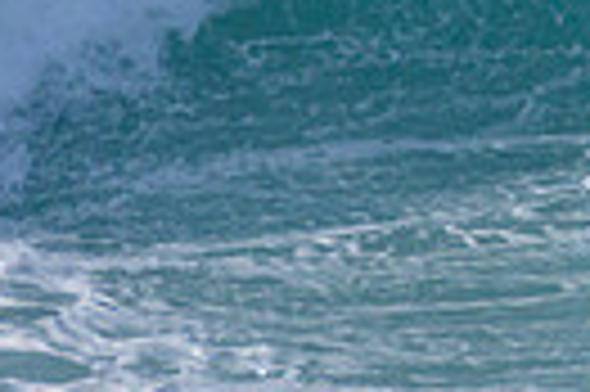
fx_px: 72463
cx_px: 631
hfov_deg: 0.5
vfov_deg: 0.3
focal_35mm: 4427
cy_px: -313
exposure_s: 1/2500
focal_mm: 1000
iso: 900
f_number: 11
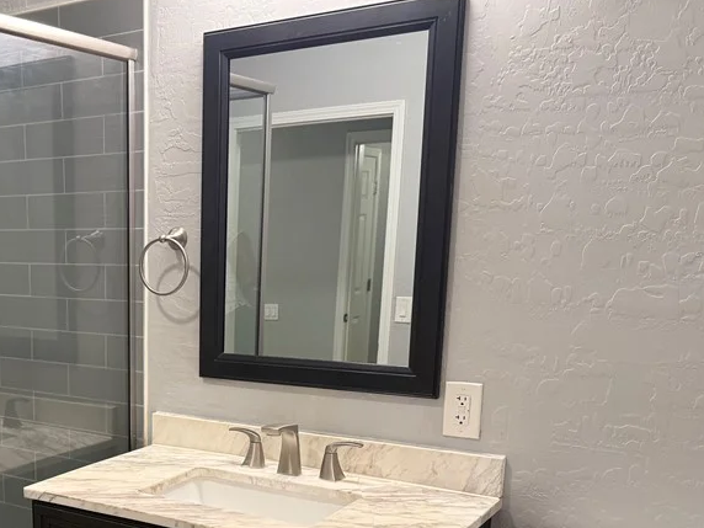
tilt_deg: -12.2
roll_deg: +0.8
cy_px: 430
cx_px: 116
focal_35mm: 43
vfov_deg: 32.6
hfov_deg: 41.5
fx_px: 875
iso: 200
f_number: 1.78
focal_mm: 6.76
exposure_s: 1/60
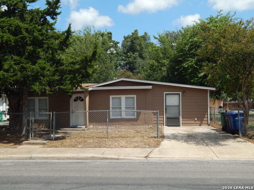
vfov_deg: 37.7
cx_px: 127
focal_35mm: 38
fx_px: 279
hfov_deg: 49.0
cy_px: 95
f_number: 6.9
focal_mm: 6.8
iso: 125
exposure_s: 1/400
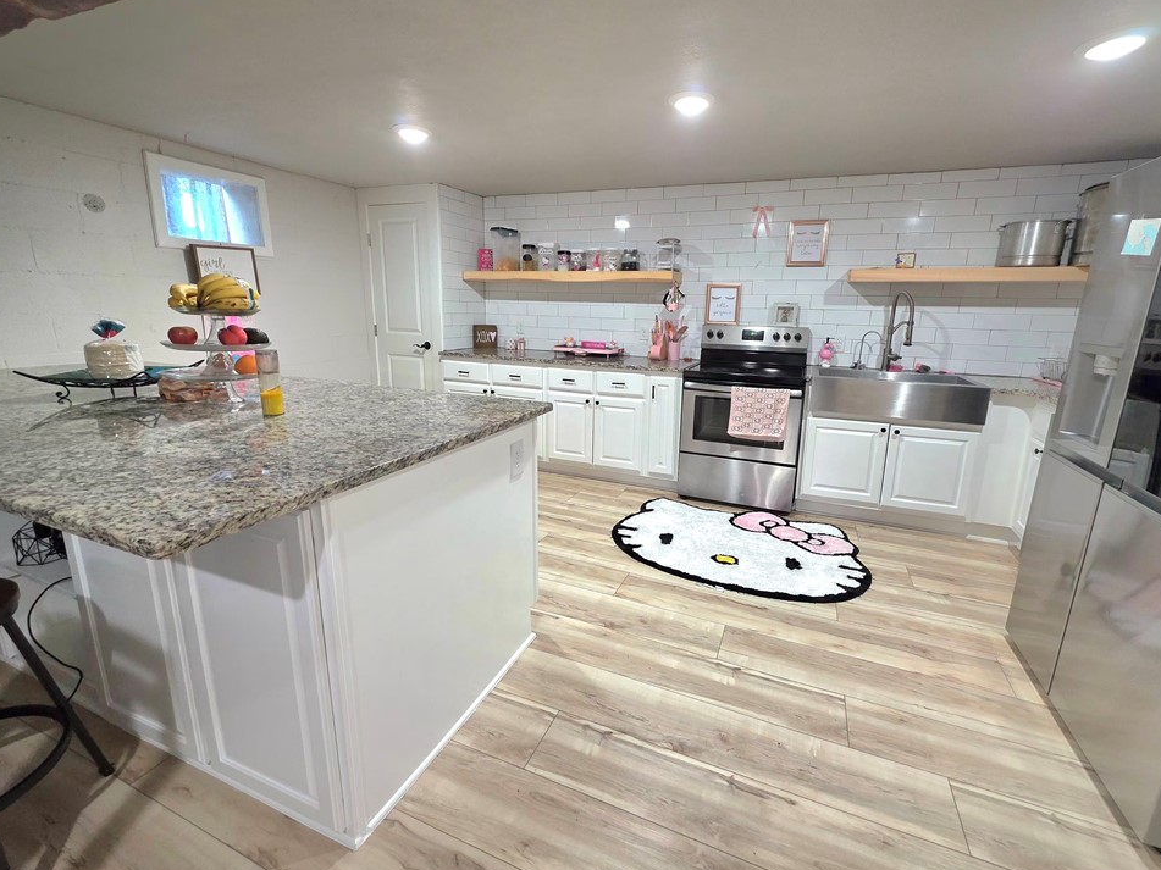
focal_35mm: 14
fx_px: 469
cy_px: 416
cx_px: 613
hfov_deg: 102.0
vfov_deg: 85.6
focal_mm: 2.2
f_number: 1.9
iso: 320
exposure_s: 1/60.2
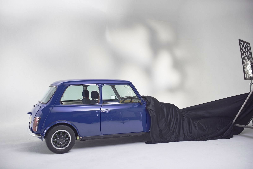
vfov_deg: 37.9
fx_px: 246
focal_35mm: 35
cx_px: 126
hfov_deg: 54.4
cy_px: 84
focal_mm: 35
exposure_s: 1/250
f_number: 2.5
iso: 160
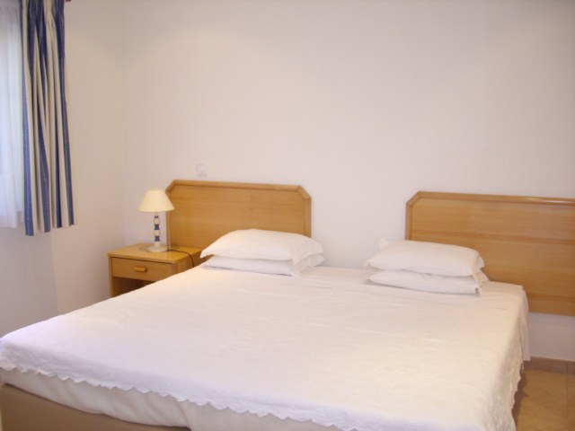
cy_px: 216
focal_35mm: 38
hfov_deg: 49.0
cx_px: 288
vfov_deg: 37.7
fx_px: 631
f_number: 2.8
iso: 200
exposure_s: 1/50
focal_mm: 7.9
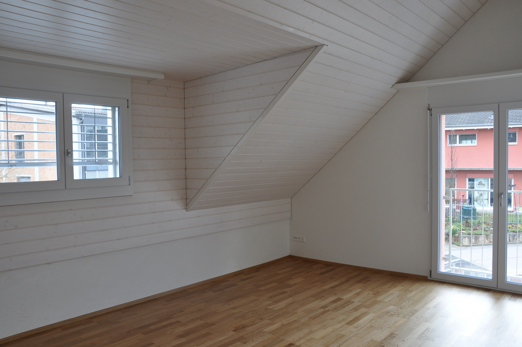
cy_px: 174
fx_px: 391
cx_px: 261
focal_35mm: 27
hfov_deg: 67.4
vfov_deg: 47.8
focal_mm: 18
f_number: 7.1
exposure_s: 1/50
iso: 200
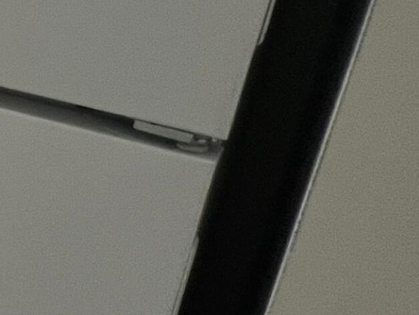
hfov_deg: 16.8
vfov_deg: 23.0
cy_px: 30
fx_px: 750
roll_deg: -0.3
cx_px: -513
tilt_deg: -16.5
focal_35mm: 62
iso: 160
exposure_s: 1/60
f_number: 1.8
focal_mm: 1.57
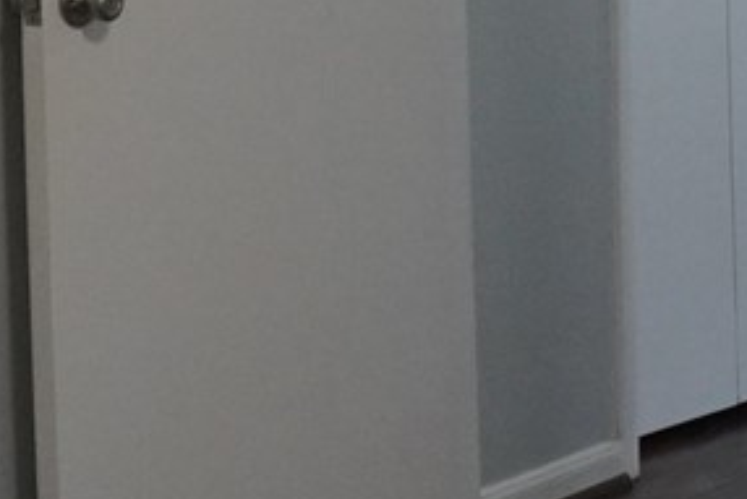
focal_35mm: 182
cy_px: -328
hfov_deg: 10.6
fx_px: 3778
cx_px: 1356
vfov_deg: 7.4
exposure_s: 1/160
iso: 1600
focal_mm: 16
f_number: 4
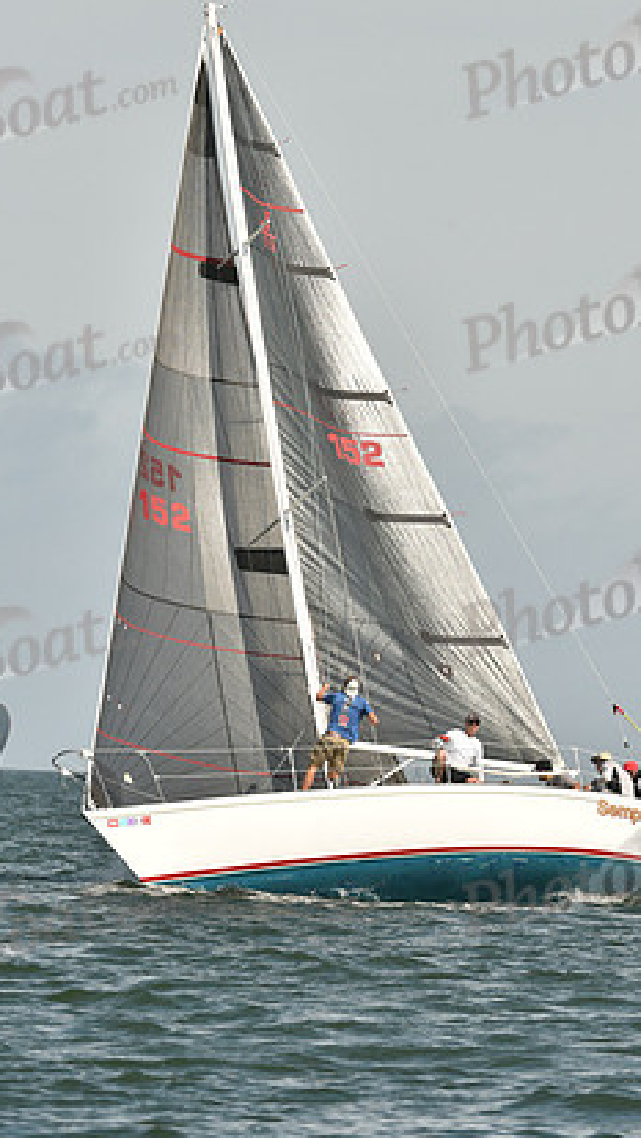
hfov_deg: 3.3
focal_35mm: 367
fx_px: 11085
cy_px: 484
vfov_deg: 5.9
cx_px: 320
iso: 400
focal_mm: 250
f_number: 9
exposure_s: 1/1250
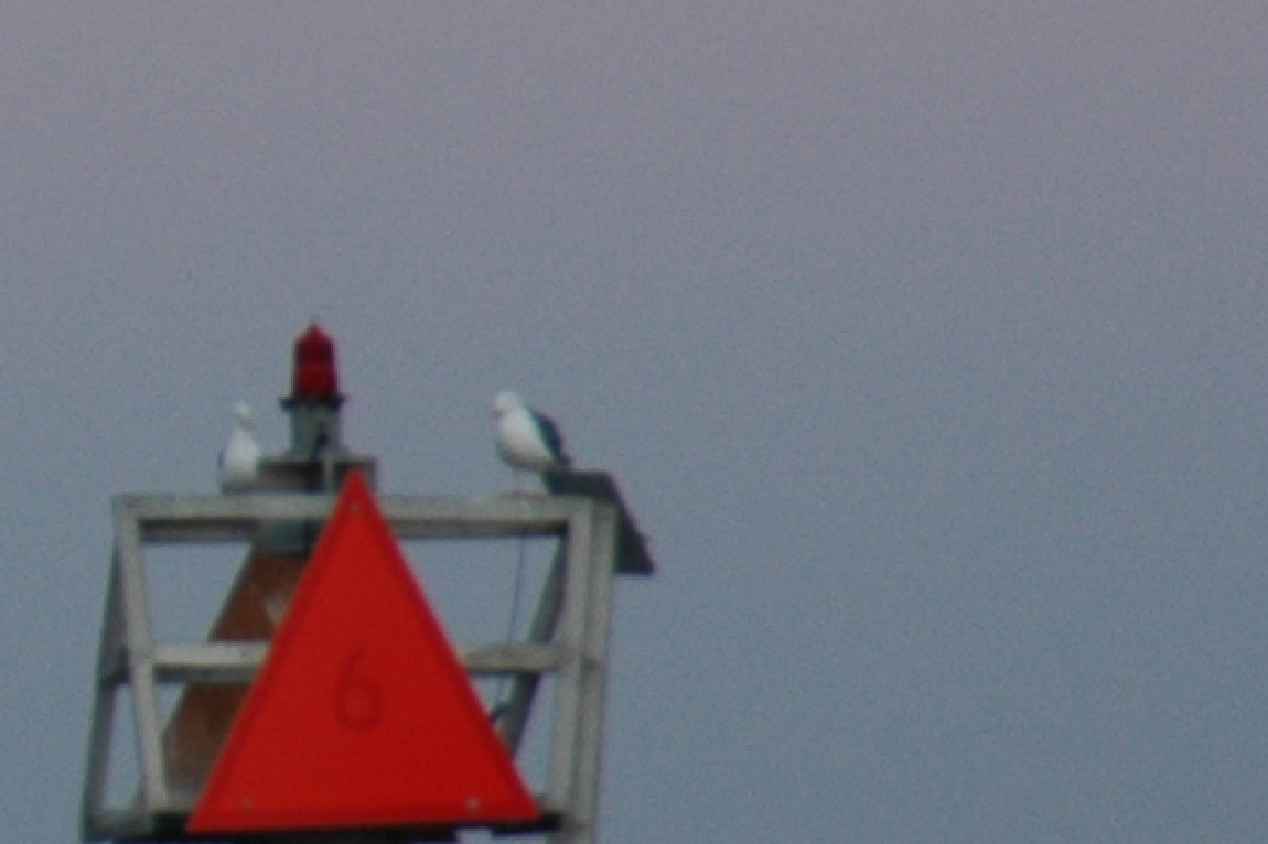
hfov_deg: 2.2
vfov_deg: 1.5
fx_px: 33133
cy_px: 302
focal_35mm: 941
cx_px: -1133
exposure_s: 1/30
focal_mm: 120
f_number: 6.3
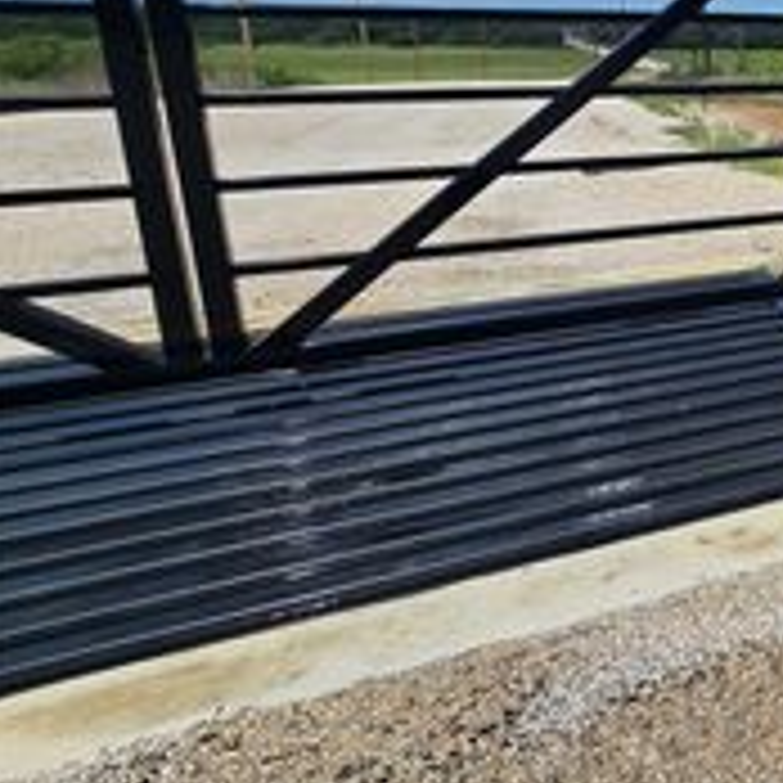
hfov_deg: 31.7
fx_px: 845
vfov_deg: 48.1
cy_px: 209
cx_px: 1107
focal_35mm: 33
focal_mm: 2.2
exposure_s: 1/3892
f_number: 2.2
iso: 50
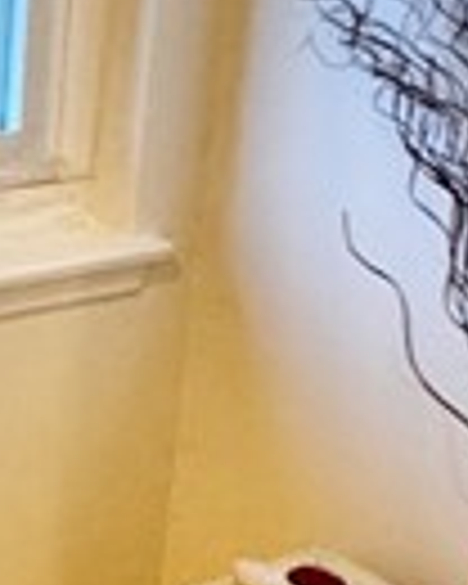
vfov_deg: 17.8
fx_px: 1870
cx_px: -225
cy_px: 252
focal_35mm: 108
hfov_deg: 13.5
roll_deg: -1.1
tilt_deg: -20.3
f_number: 2.2
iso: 320
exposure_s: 1/120
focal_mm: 2.22
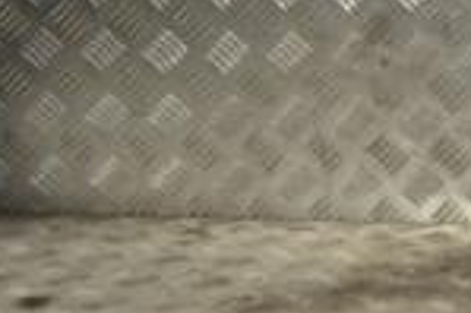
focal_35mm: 175
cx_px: 933
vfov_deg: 7.7
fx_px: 2287
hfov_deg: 10.8
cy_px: -183
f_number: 4.5
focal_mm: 29
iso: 140
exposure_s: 1/30
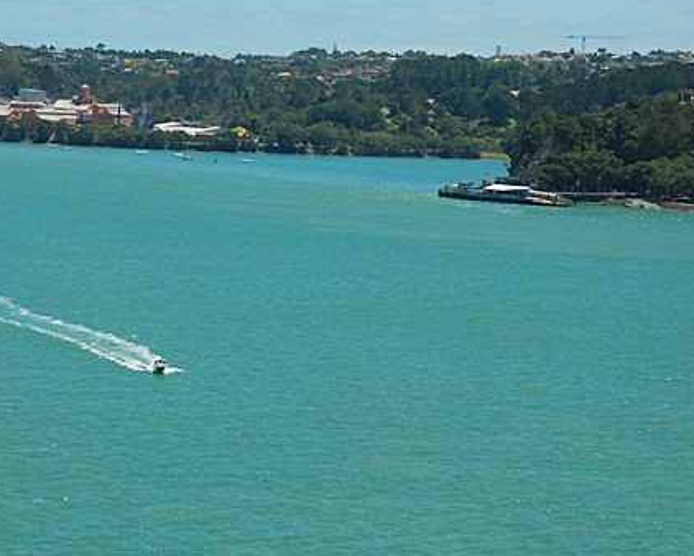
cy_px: 186
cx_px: 283
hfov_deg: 13.8
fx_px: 2856
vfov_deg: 11.1
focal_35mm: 139
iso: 400
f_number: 5
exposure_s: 1/2000
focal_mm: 52
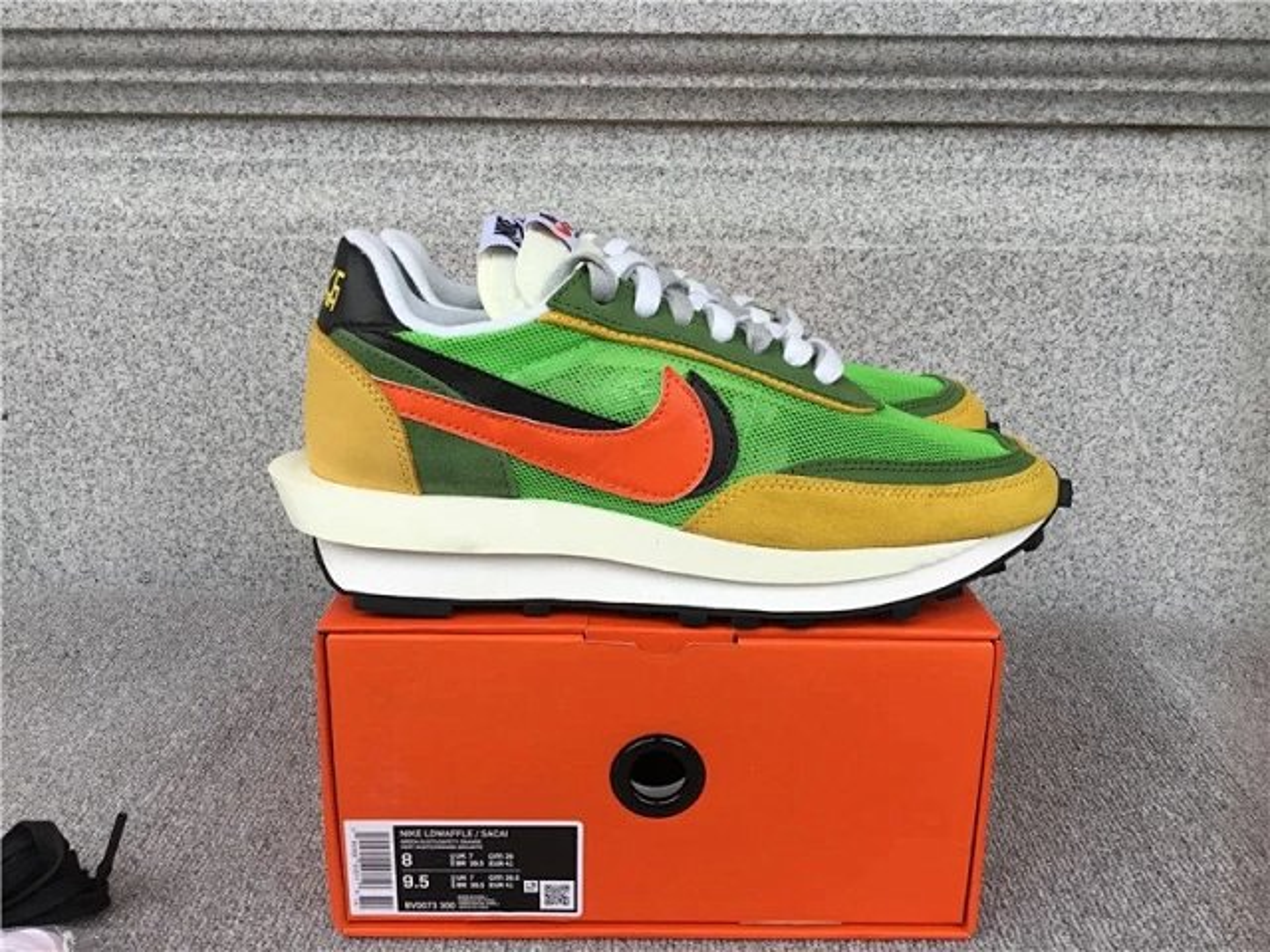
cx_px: 635
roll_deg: -0.2
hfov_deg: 58.4
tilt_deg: -16.7
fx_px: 1137
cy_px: 476
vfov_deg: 45.4
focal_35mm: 31
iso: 25
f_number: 2.4
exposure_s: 1/126
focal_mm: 3.3
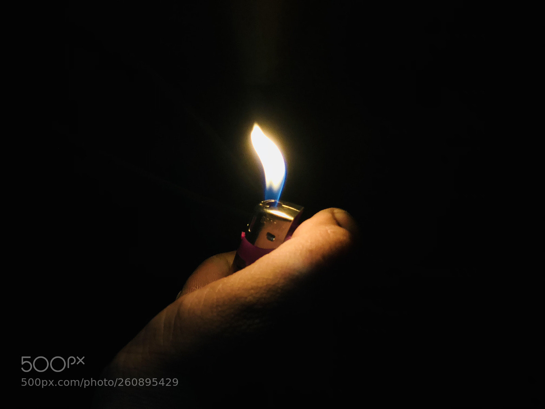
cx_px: 272
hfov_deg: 36.8
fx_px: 819
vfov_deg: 28.0
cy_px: 204
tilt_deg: -18.8
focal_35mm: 52
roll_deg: -9.1
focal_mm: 6
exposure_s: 1/30
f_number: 2.4
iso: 100
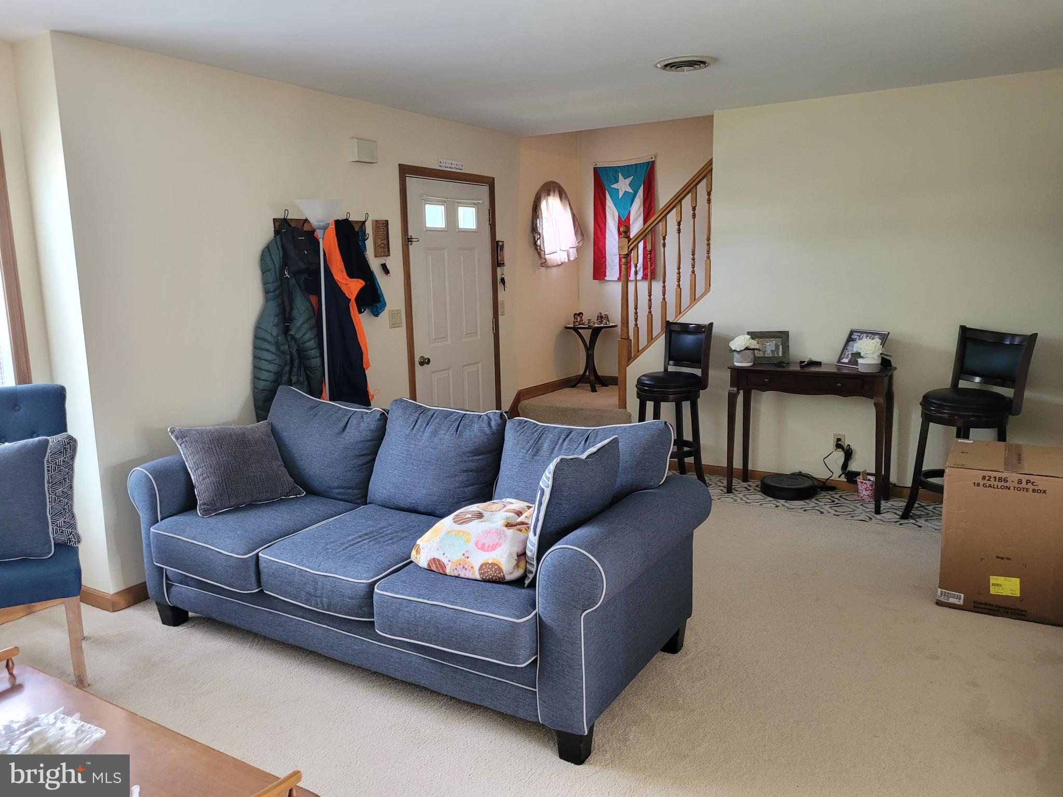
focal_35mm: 26
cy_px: 398
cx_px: 532
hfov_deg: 67.3
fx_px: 798
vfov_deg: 53.1
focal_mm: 5.4
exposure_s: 1/40
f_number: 1.8
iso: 250
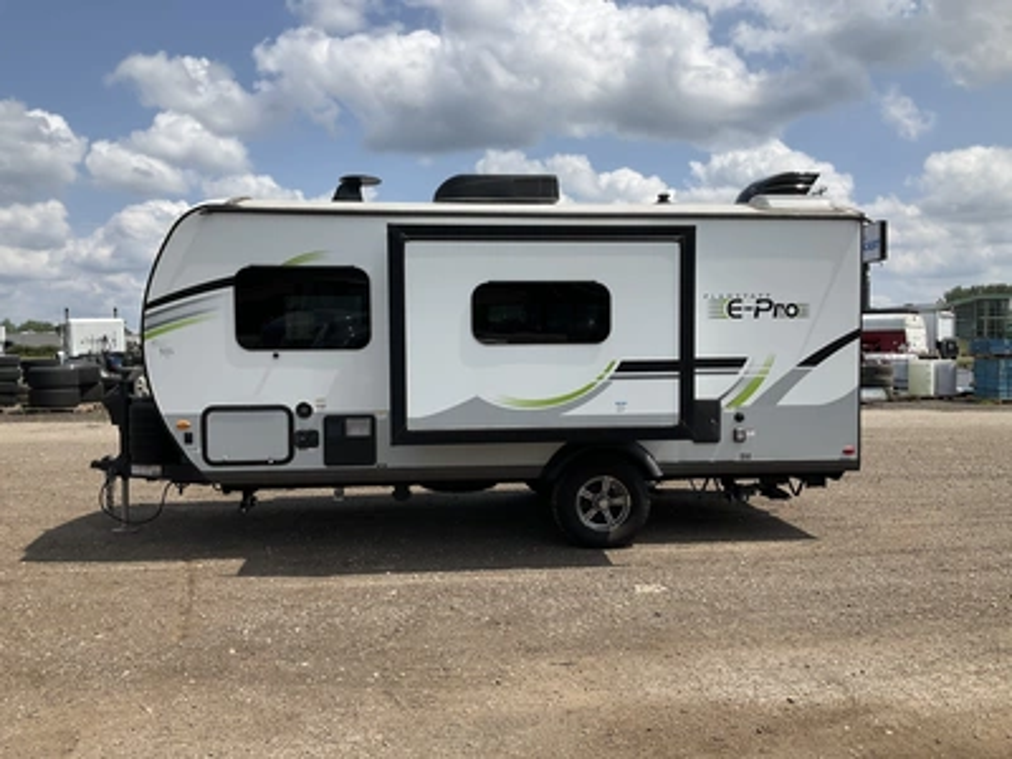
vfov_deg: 48.2
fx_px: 848
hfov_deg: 61.7
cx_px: 506
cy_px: 380
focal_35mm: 29
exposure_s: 1/2667
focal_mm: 3
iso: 25
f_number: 1.8
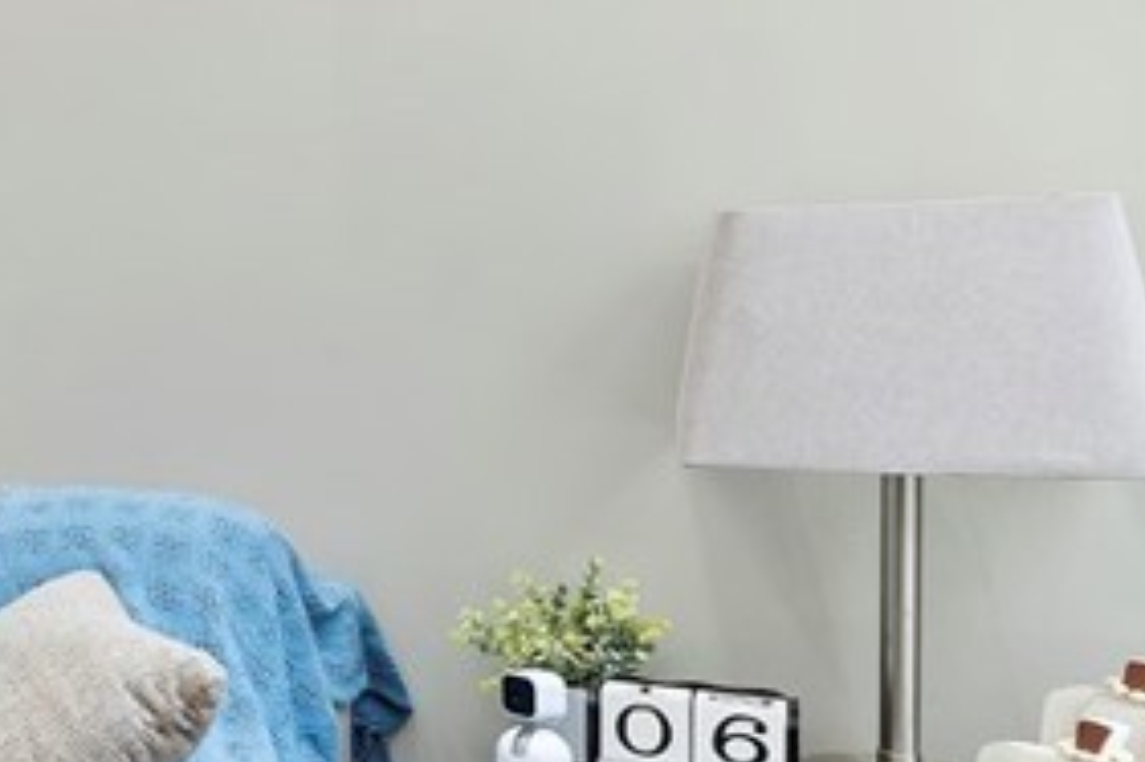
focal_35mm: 51
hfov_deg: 24.6
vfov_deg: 26.4
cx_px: -750
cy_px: 340
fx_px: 1621
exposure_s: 1/2.5
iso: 500
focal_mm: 14
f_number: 10
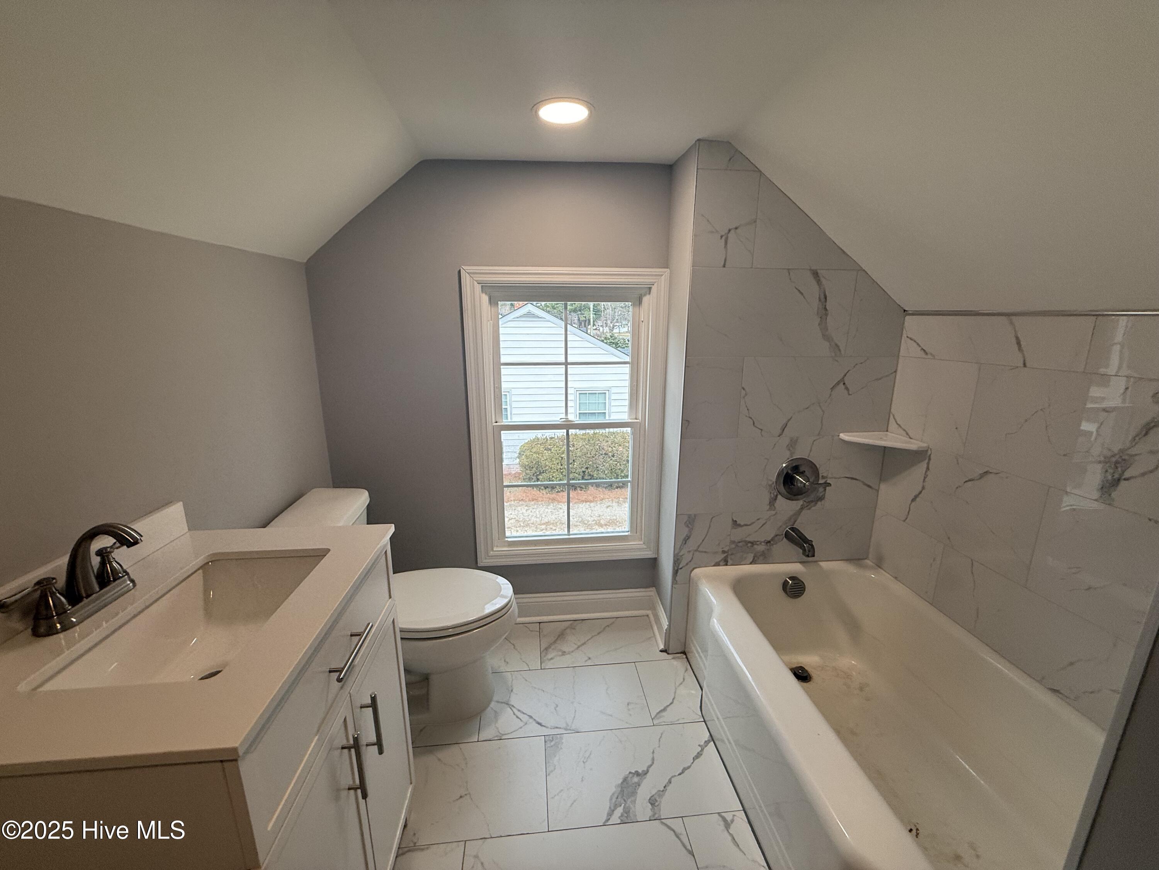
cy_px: 435
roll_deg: -0.3
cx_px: 580
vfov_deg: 85.7
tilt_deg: -14.8
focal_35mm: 14
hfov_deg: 102.1
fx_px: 469
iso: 64
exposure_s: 1/150
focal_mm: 2.22
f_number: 2.2
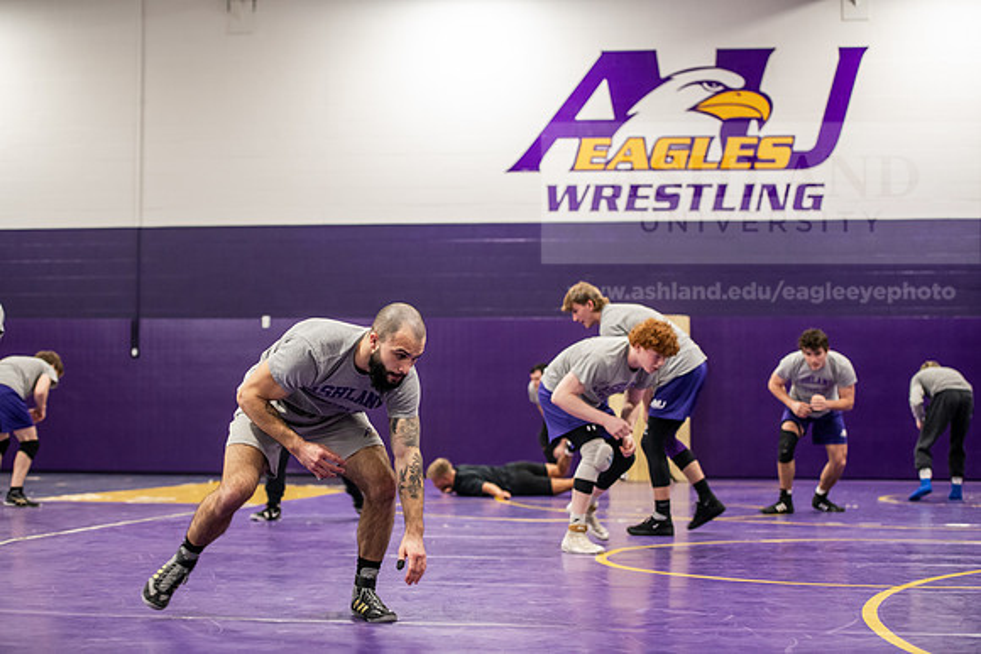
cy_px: 327
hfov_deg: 28.8
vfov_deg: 19.5
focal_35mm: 70
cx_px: 490
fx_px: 1908
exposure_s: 1/200
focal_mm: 70
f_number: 3.2
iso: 1600
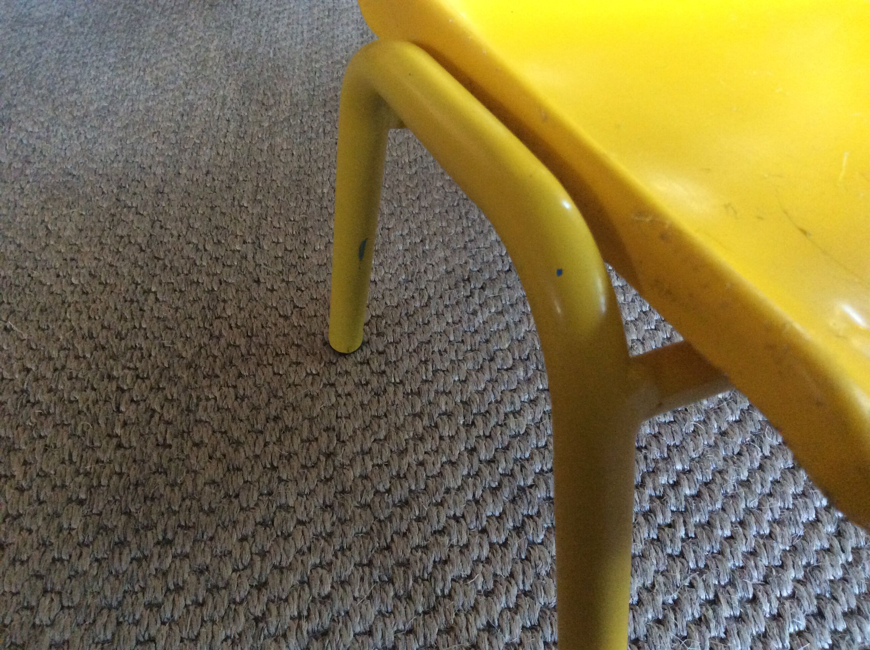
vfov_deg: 44.1
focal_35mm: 32
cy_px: 325
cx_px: 435
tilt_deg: -45.2
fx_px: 803
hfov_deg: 56.9
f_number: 2.4
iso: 320
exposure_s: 1/25
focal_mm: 3.3
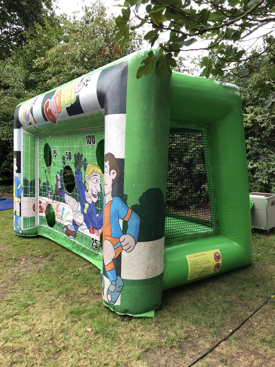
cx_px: 138
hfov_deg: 49.7
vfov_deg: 63.4
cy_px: 184
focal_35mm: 28
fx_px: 297
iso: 20
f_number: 1.8
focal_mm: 3.99
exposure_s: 1/40
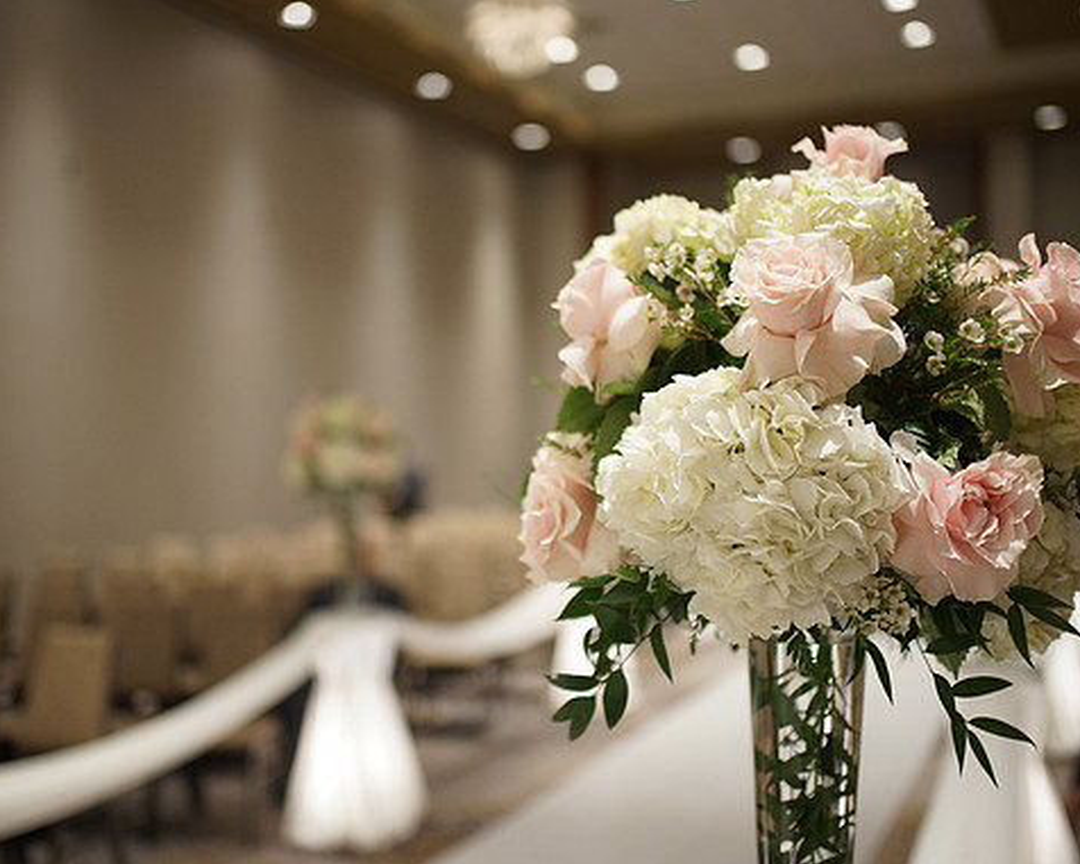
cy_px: 434
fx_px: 1279
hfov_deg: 45.8
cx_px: 506
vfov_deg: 37.3
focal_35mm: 40
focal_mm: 35
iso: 800
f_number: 1.4
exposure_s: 1/125
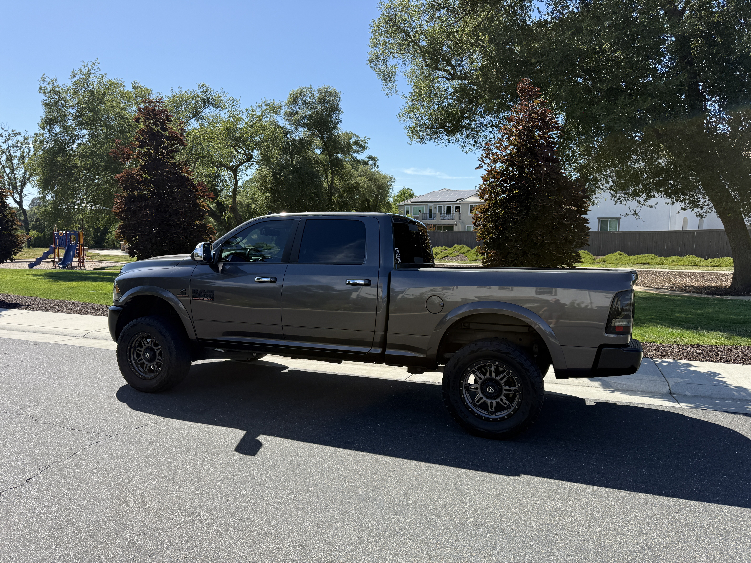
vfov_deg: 56.8
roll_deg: -0.2
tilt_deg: -5.7
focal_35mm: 24
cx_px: 376
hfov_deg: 71.6
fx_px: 521
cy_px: 282
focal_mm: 6.76
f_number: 1.78
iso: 100
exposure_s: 1/3145
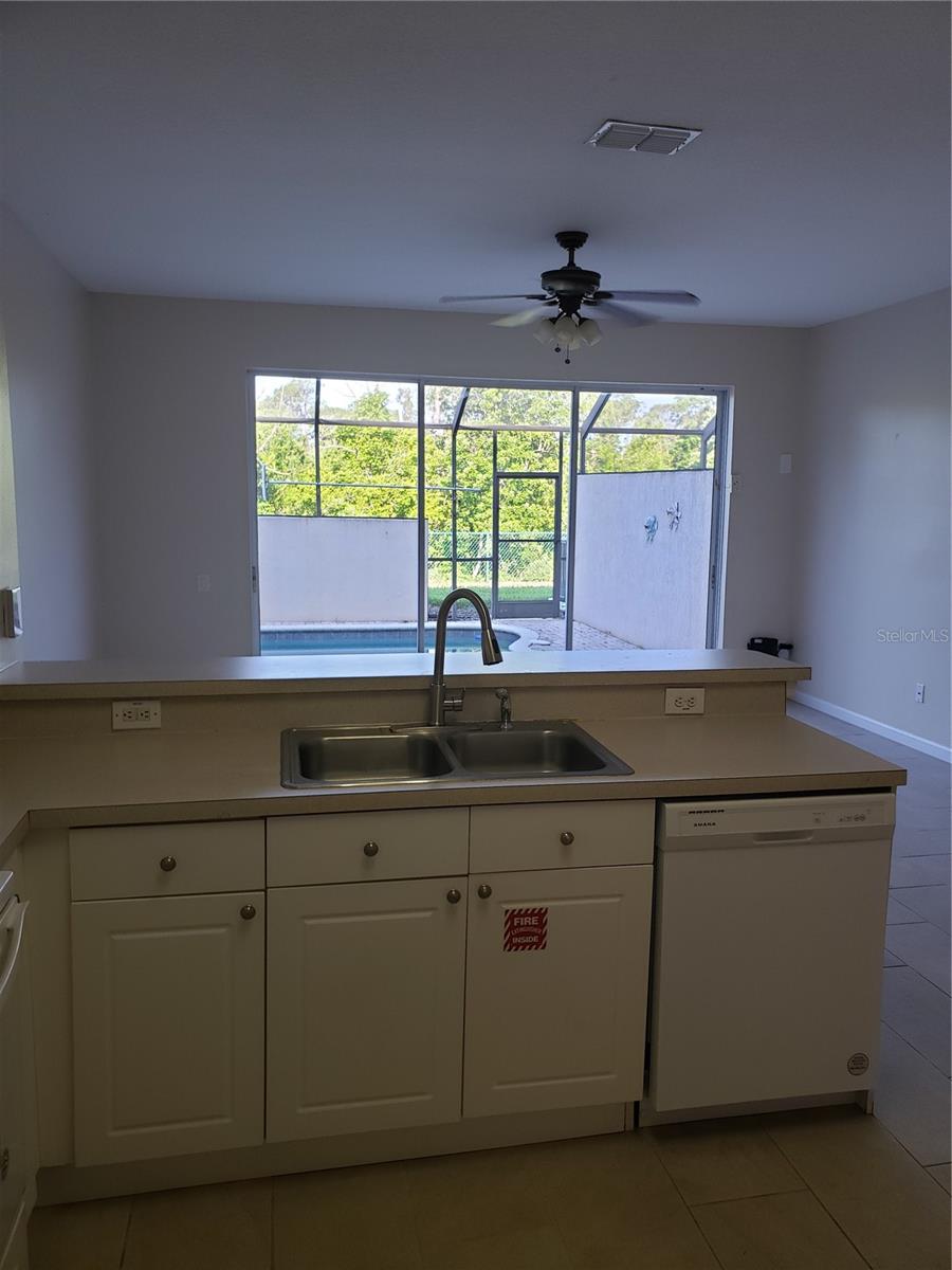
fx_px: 953
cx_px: 476
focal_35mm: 26
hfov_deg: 53.1
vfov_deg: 67.3
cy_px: 635
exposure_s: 1/60
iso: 80
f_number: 2.4
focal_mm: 4.3
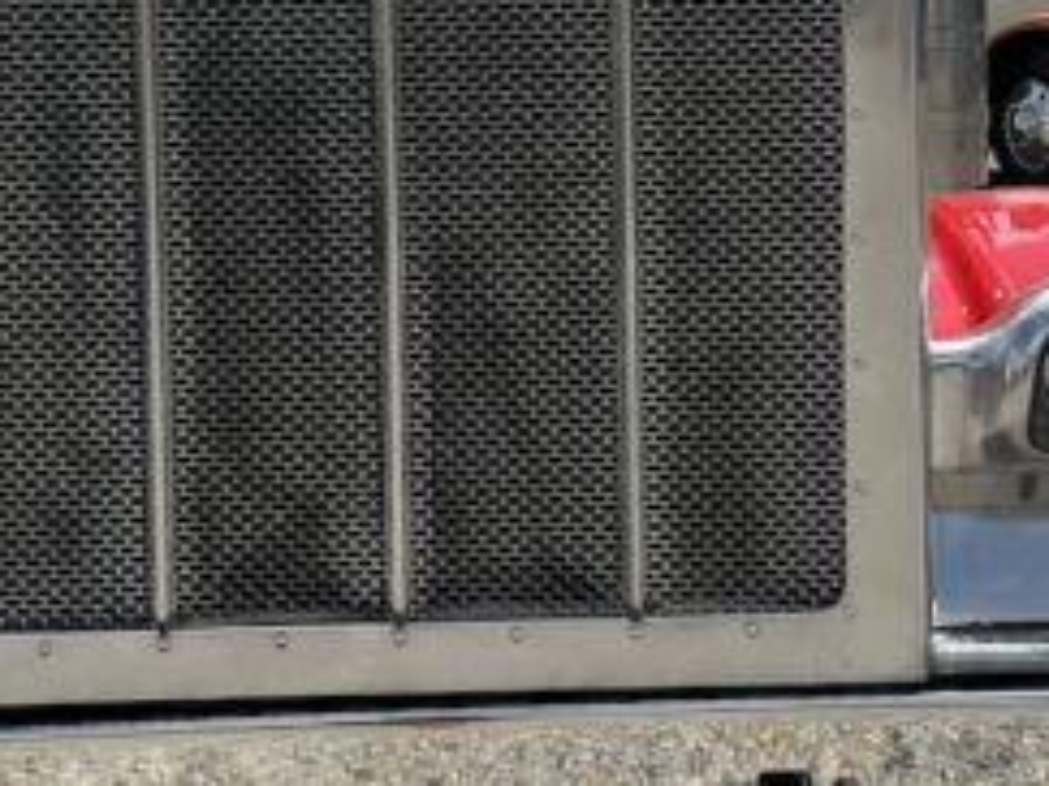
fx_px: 2302
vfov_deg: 19.1
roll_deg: +1.7
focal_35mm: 76
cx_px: 445
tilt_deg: -2.0
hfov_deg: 25.6
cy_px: 134
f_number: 1.78
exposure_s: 1/7576
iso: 80
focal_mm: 6.86
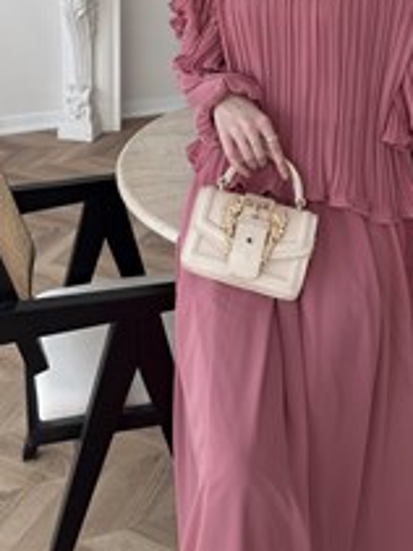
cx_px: 301
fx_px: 748
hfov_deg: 30.4
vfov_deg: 37.0
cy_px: 22
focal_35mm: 47
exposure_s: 1/370
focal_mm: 6.76
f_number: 1.78
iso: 80
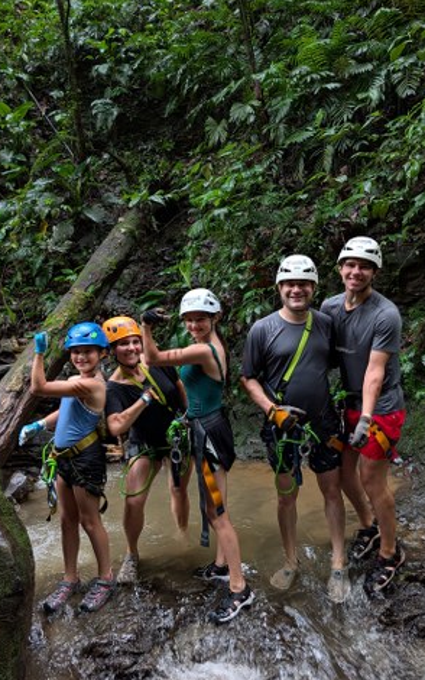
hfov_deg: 47.6
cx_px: 216
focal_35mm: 26
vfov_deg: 70.4
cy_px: 339
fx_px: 482
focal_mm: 6.9
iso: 397
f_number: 1.68
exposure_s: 1/132
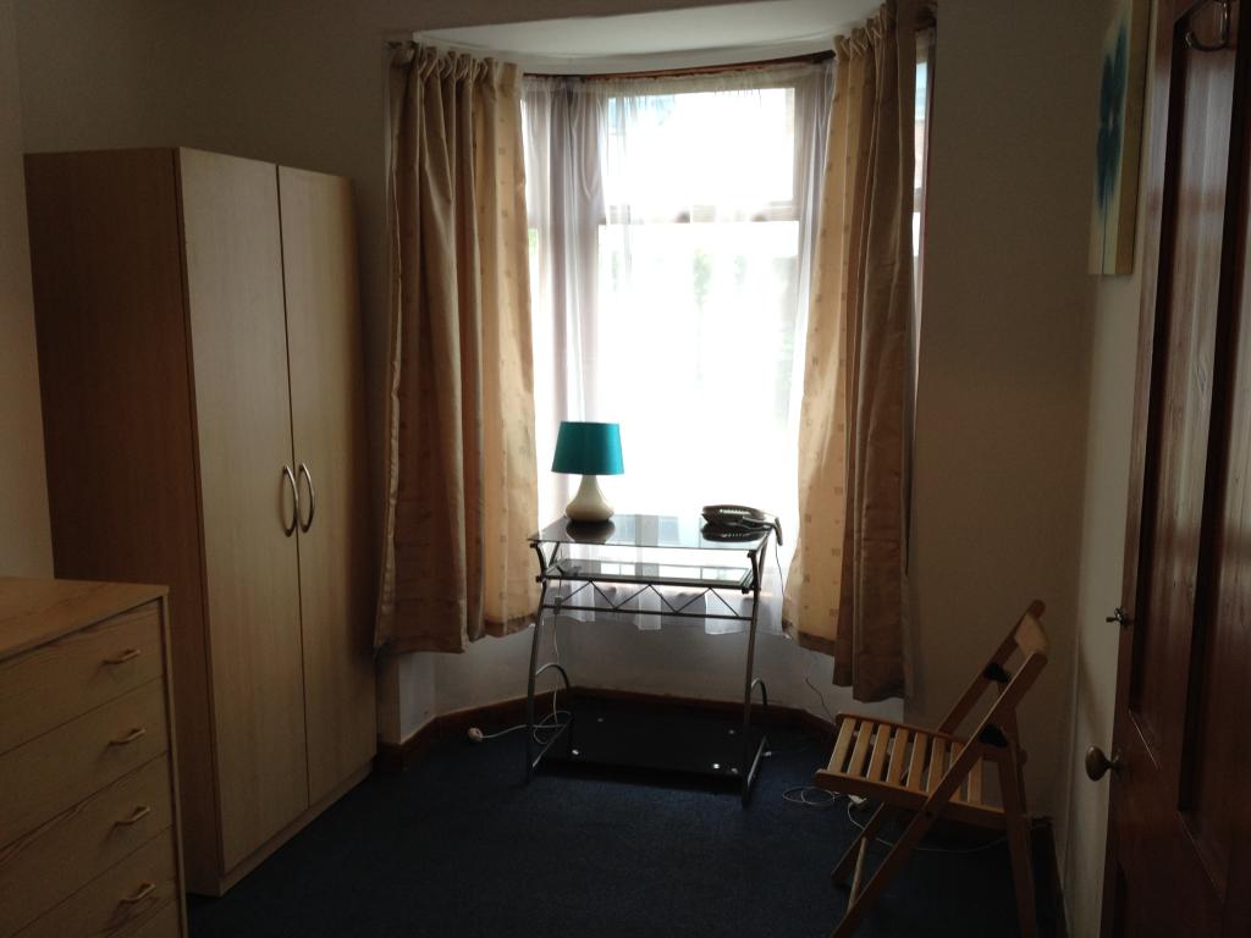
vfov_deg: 40.7
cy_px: 469
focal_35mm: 35
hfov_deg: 52.6
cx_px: 626
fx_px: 1265
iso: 64
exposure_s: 1/60
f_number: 2.4
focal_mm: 4.28
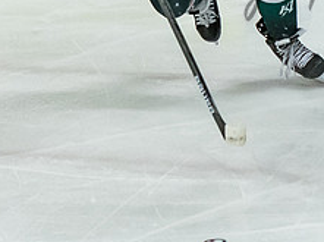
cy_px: -53
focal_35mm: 395
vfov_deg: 3.7
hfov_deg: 5.0
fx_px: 3691
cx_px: 152
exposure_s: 1/800
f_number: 3.5
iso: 2500
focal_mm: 70
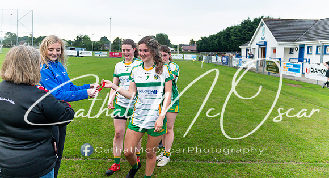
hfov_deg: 62.1
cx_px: 164
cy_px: 68
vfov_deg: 35.9
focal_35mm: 32
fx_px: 273
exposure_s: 1/250
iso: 640
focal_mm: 29
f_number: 2.8
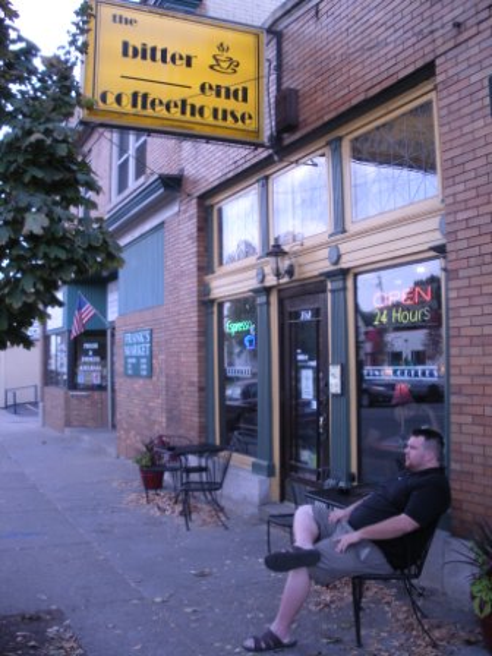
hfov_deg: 39.7
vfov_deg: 51.4
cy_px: 328
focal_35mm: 36
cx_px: 246
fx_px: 682
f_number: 3.5
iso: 64
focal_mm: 6.3
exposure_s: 1/84.7
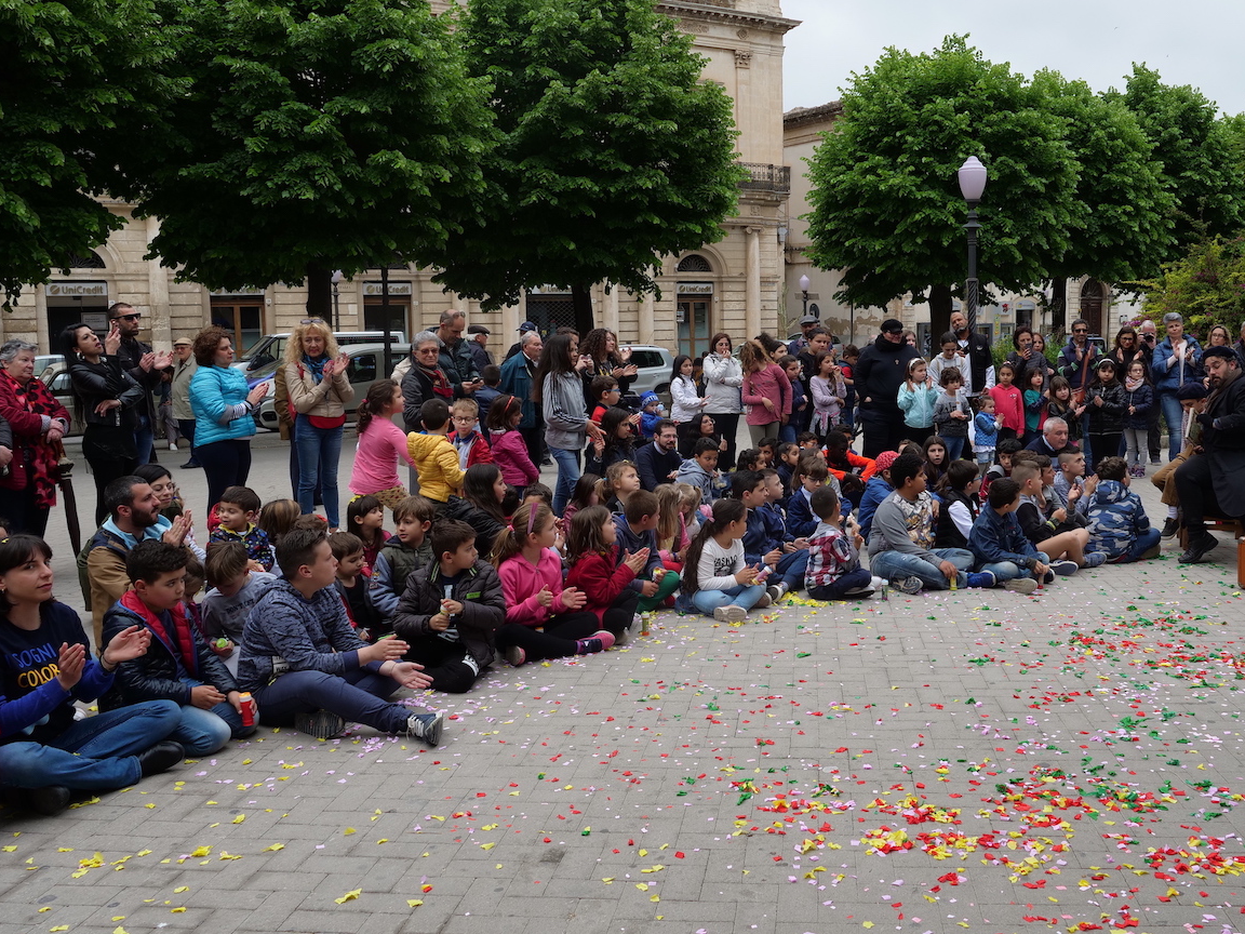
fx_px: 1079
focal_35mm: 30
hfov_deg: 59.4
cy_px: 429
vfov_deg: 46.8
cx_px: 758
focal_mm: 12
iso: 200
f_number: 4
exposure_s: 1/250
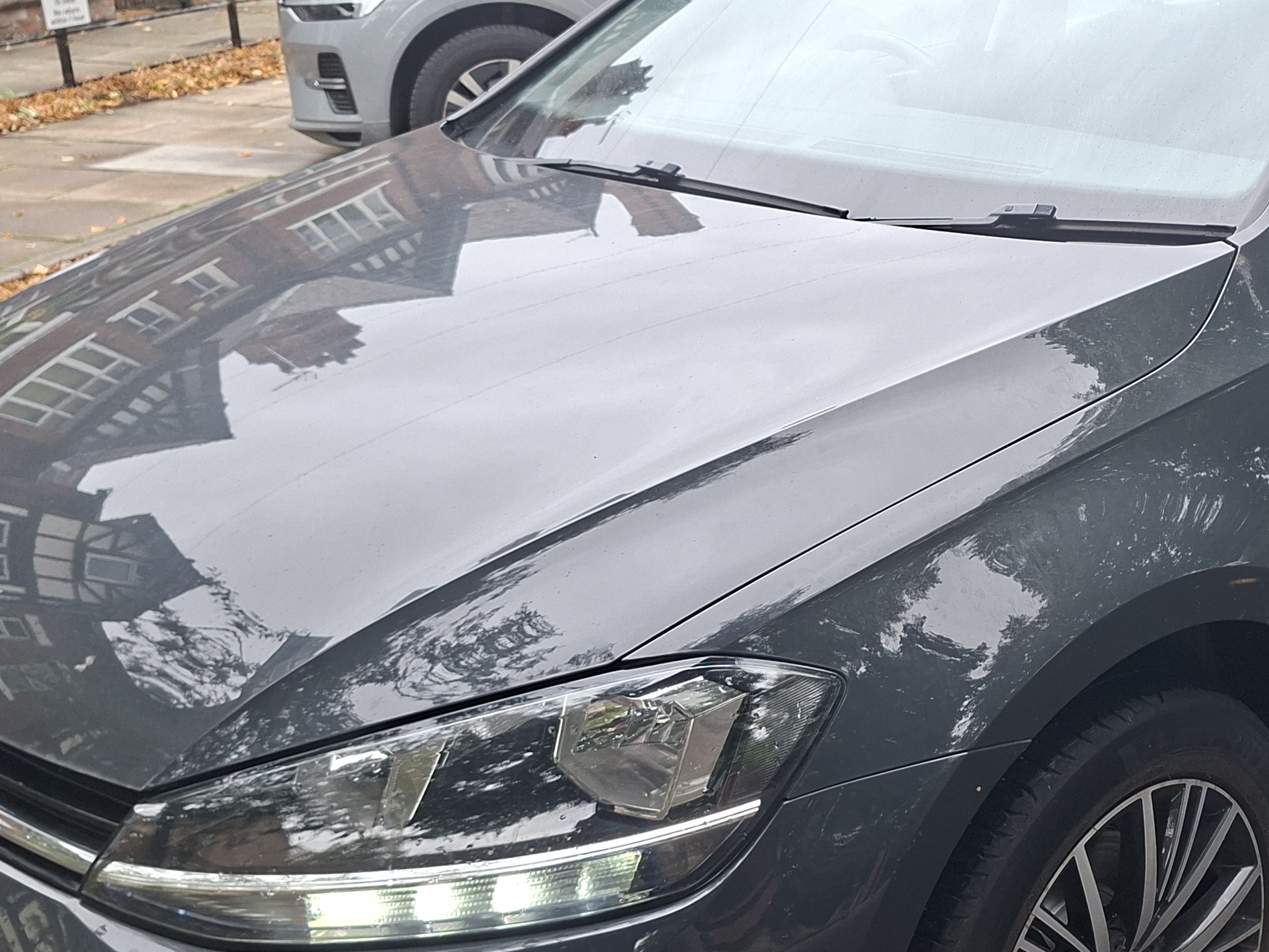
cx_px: 912
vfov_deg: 30.8
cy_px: 538
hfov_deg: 39.6
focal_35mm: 47
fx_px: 1723
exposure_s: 1/100
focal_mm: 5.54
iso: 50
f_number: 1.8
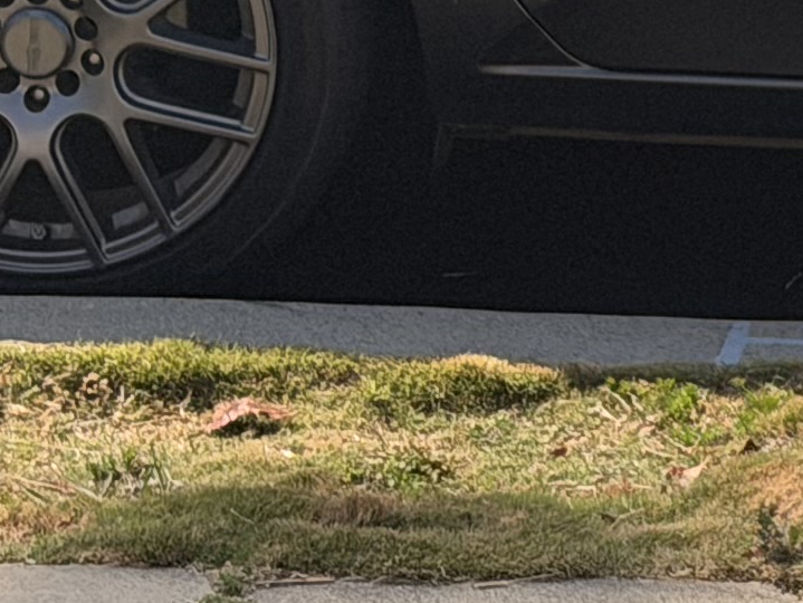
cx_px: 1494
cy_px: -297
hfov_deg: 7.1
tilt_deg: -14.1
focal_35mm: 269
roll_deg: +0.5
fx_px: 6243
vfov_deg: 5.5
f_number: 1.78
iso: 64
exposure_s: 1/2865
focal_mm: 6.76
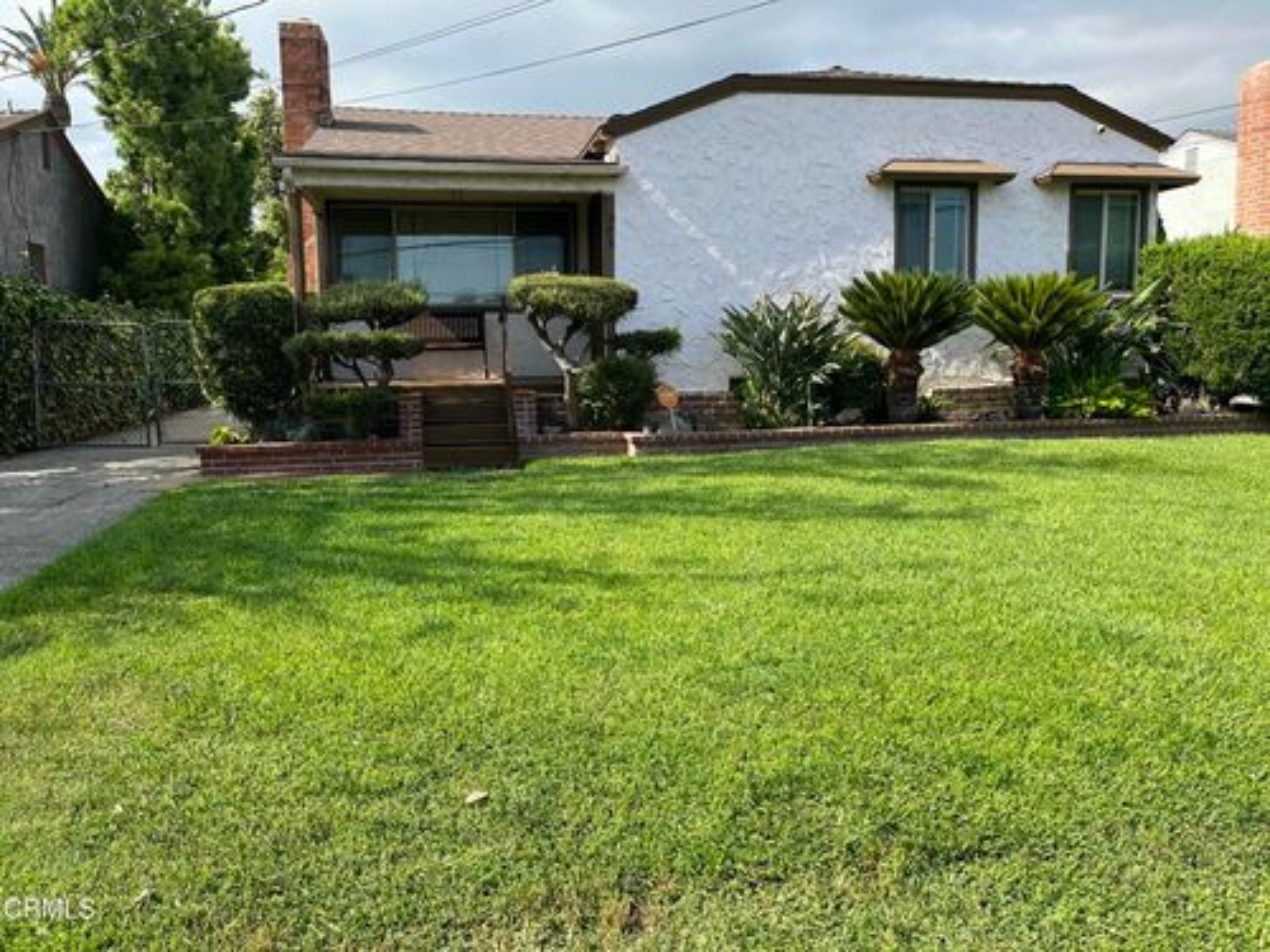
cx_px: 635
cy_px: 476
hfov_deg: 67.3
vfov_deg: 53.1
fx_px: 954
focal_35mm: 26
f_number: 1.6
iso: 50
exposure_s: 1/1672
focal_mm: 5.1
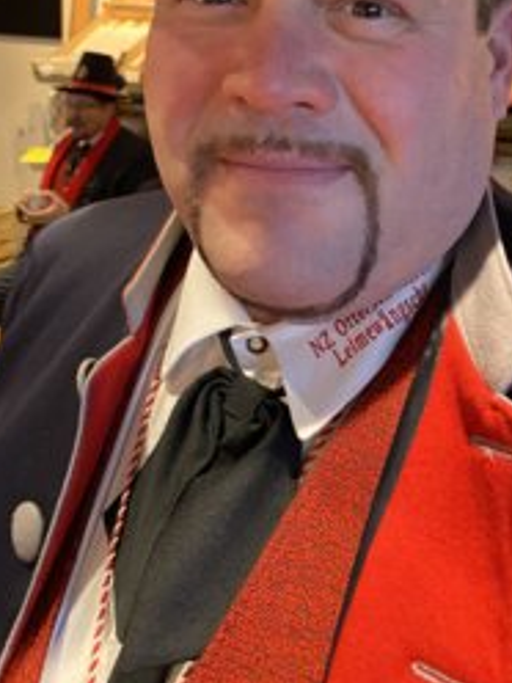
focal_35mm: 42
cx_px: 396
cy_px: 140
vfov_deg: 42.8
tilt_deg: -9.0
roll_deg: -3.9
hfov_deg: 33.5
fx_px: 828
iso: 400
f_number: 1.8
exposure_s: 1/33
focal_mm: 4.25
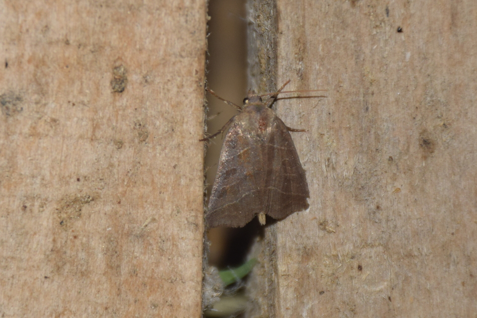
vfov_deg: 6.5
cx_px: 238
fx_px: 2781
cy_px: 159
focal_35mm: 210
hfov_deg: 9.8
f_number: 7.1
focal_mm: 140
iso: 320
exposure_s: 1/60
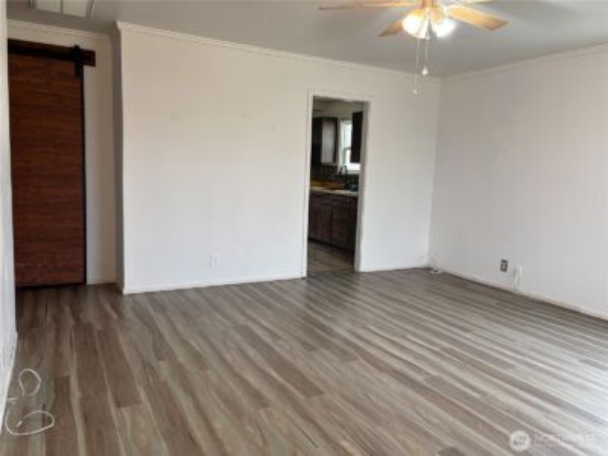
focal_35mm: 26
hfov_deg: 67.3
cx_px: 304
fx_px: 457
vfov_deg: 53.1
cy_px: 228
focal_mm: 5.96
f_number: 1.6
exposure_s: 1/60
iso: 125
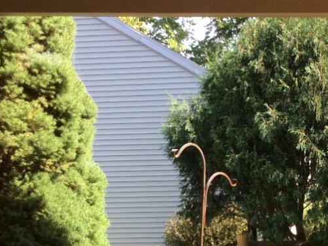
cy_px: 333
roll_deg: +2.1
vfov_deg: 15.2
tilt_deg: -12.6
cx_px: 225
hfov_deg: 21.2
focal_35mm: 92
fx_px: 872
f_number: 2.4
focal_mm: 3.3
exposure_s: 1/292
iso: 32
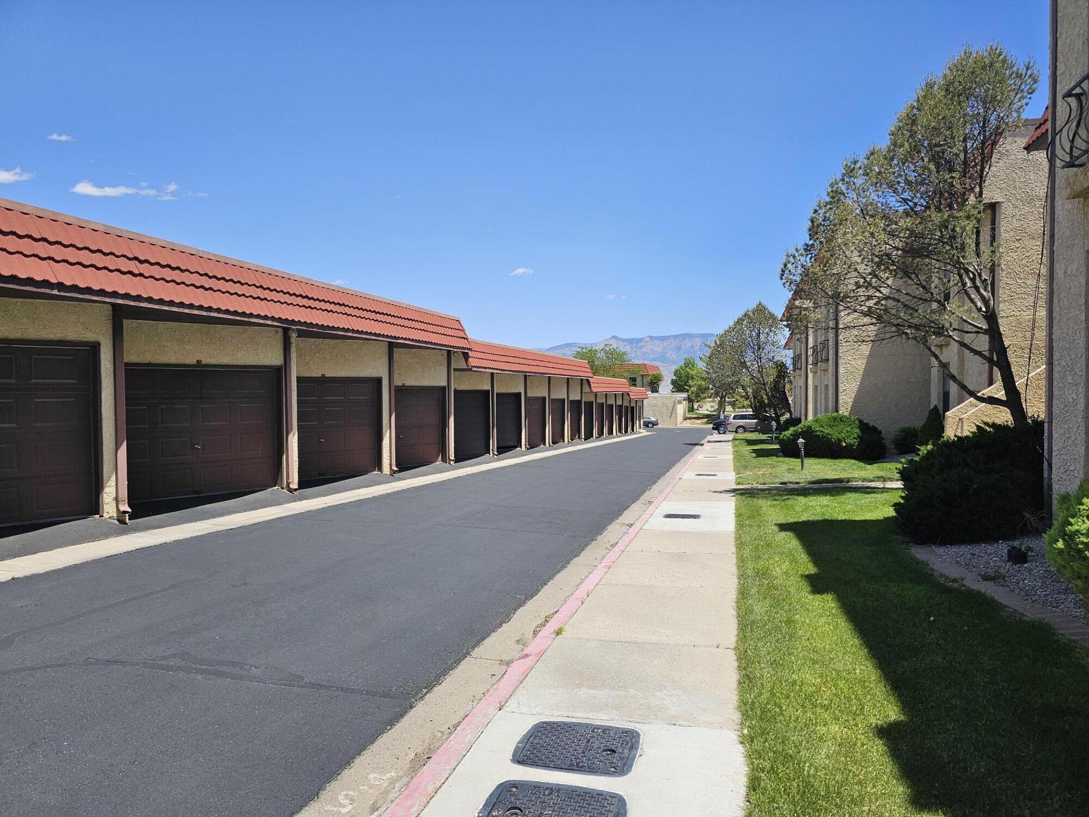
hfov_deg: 73.9
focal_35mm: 23
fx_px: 724
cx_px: 544
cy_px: 408
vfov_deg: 58.9
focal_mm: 6.3
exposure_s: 1/2000
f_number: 1.7
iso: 25
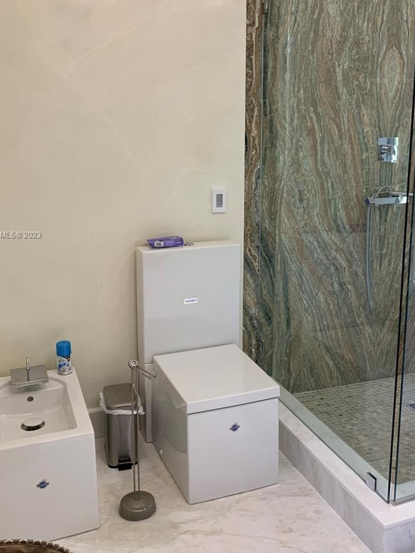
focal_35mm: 36
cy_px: 235
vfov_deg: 51.2
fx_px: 576
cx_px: 211
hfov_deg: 39.6
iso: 125
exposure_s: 1/60
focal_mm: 4.25
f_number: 1.8
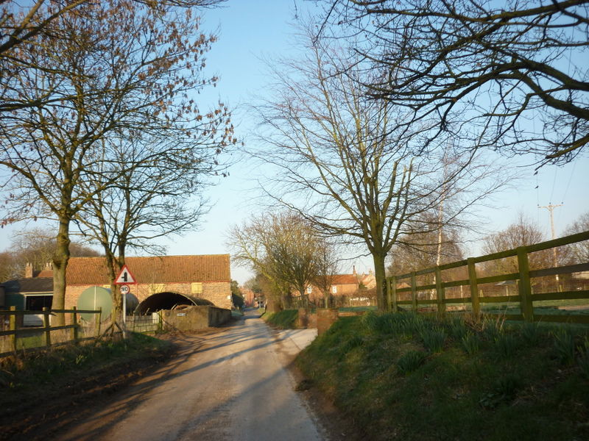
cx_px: 294
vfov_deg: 42.9
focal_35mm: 33
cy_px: 220
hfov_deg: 55.4
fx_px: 562
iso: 80
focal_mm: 5.5
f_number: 2.8
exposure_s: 1/400
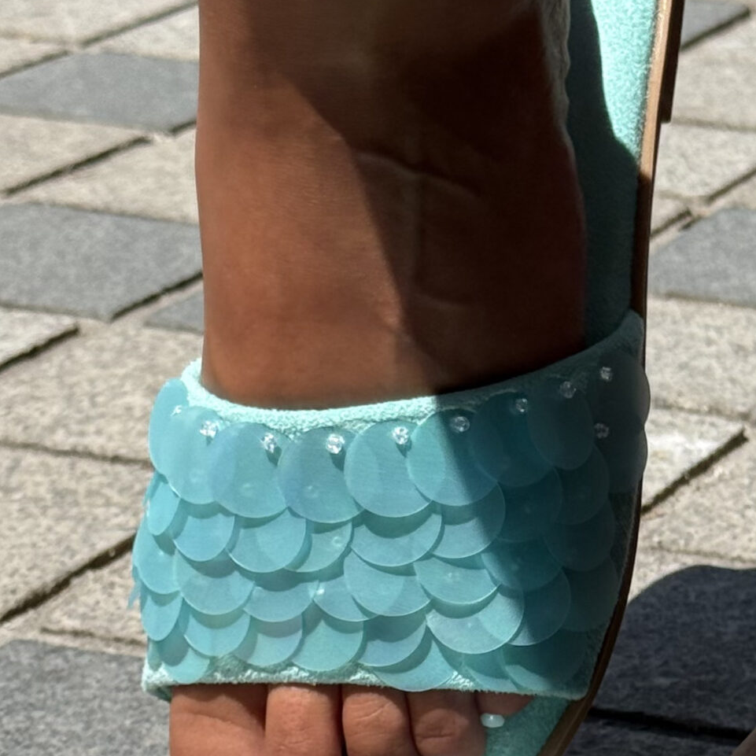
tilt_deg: -21.8
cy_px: 581
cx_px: 691
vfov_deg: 15.3
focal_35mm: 113
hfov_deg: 15.2
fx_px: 2792
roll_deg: +0.5
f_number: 1.78
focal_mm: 6.76
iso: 80
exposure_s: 1/5587
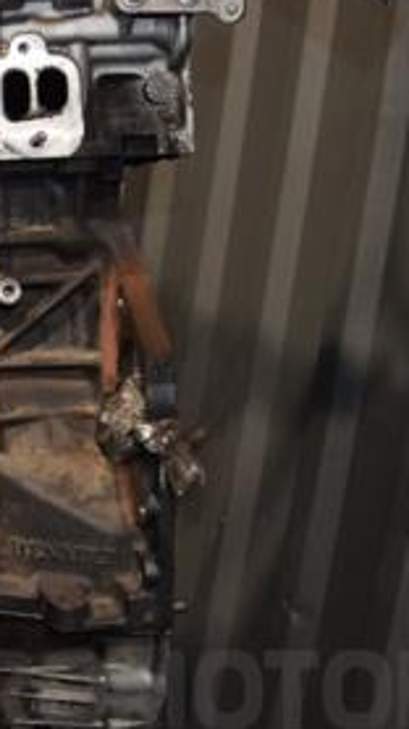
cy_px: 341
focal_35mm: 61
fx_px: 1178
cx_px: -210
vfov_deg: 34.4
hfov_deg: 17.6
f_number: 5
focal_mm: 18
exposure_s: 1/60
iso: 800
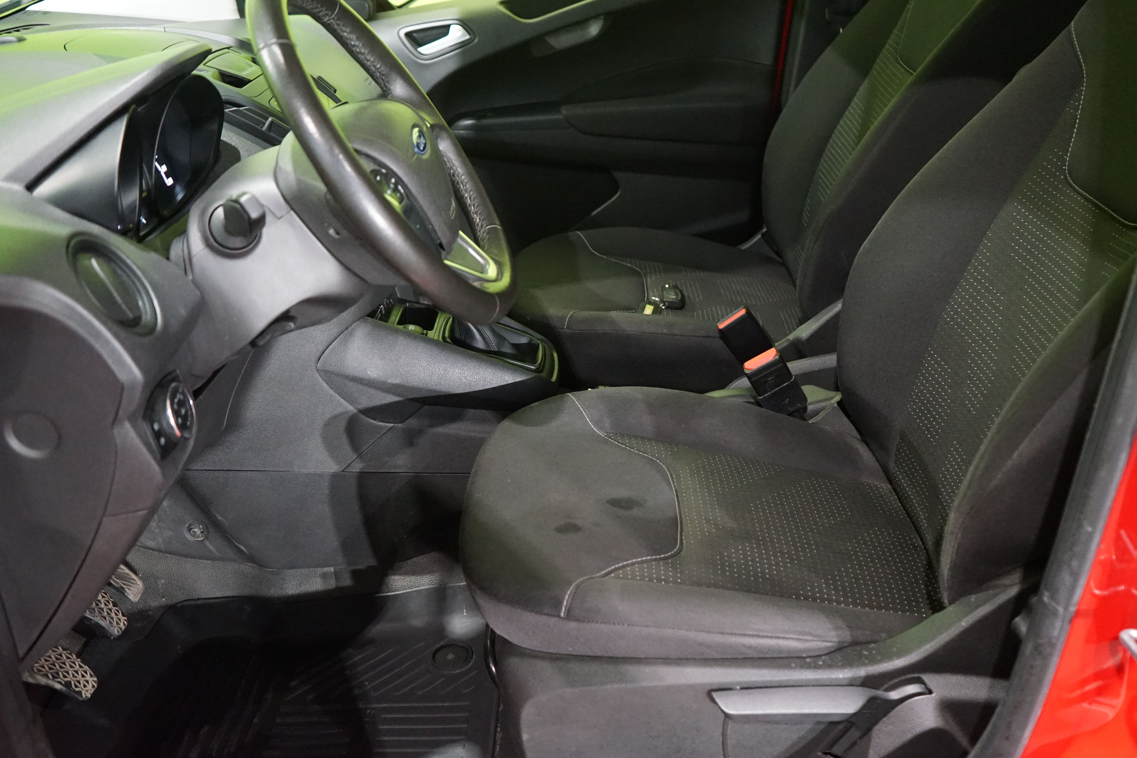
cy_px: 379
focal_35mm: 35
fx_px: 1105
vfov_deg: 37.9
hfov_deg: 54.4
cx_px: 568
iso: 6400
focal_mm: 35
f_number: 4
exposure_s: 1/40
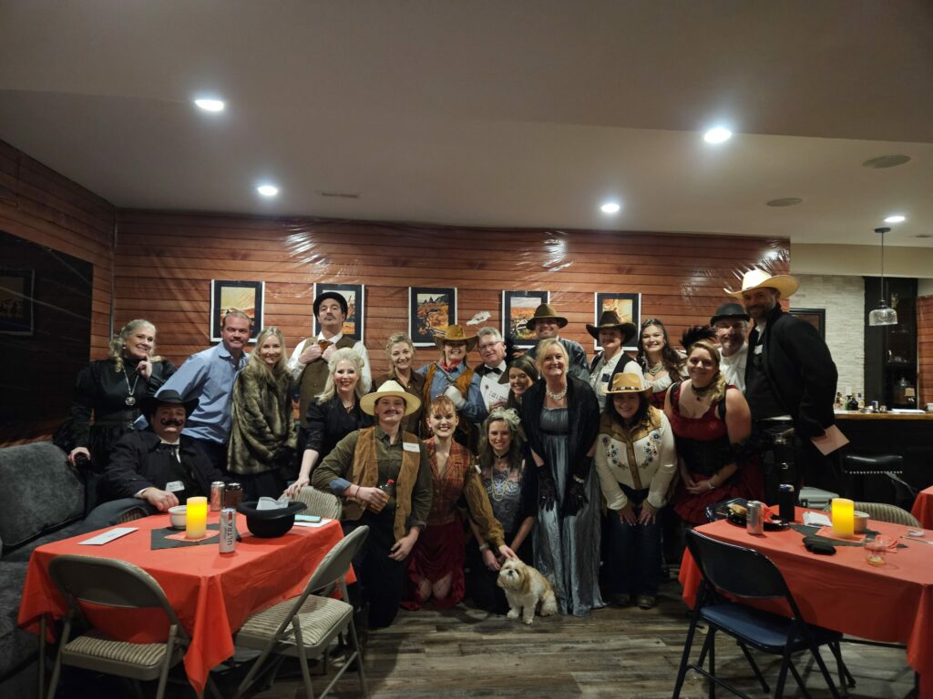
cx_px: 466
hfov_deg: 73.9
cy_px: 350
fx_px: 620
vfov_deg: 58.9
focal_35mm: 23
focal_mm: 5.4
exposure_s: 1/24
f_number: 1.8
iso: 800
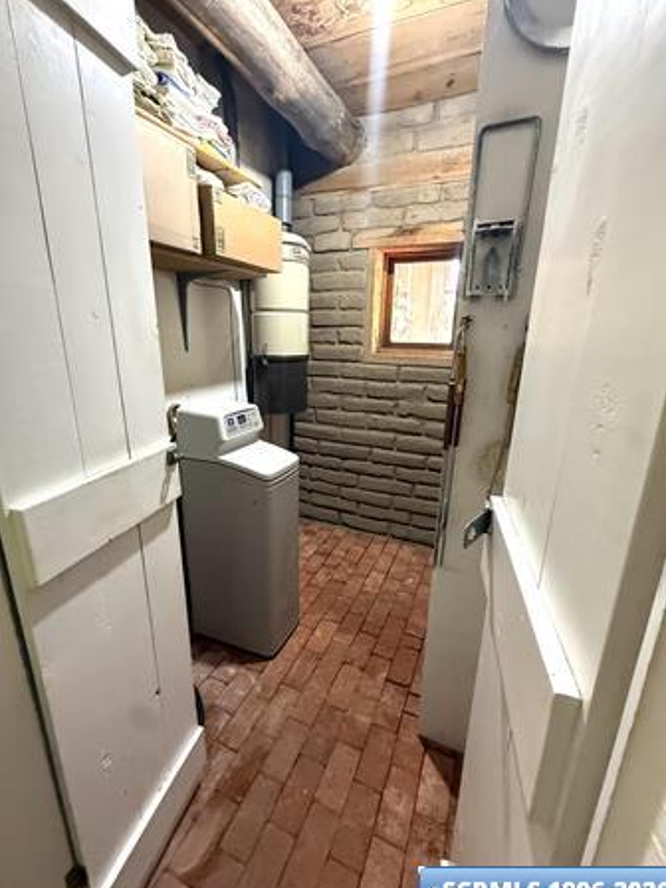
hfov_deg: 81.7
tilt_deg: -15.2
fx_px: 385
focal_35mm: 15
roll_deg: -1.1
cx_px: 325
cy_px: 438
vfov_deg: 98.2
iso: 800
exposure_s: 1/60
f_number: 2.2
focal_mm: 2.22
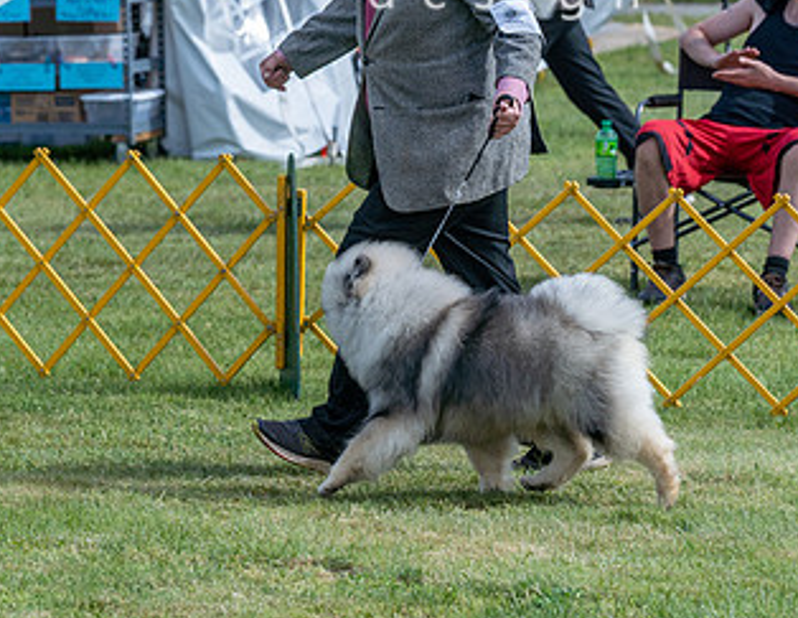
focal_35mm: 281
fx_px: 6553
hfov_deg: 7.0
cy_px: 84
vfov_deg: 5.4
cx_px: 272
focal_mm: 138
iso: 160
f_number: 5.6
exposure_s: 1/1250
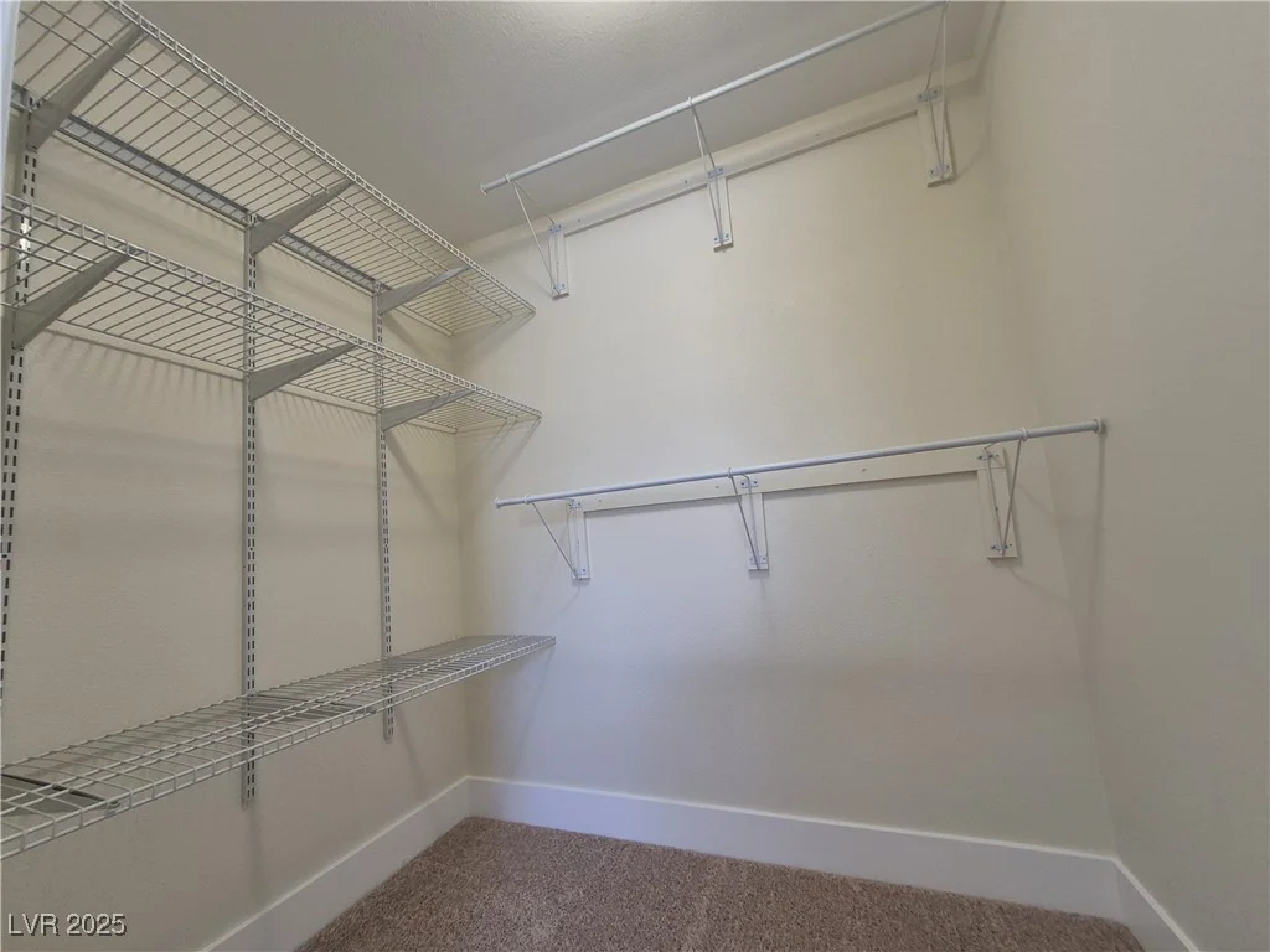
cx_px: 635
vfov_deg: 89.9
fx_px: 477
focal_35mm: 13
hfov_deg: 106.2
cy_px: 476
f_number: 2.2
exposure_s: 1/60
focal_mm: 1.74
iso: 250
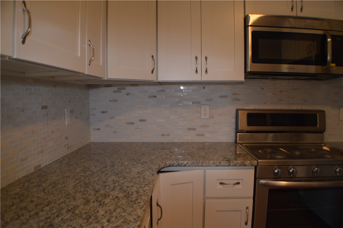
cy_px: 114
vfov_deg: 39.9
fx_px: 314
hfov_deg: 57.3
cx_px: 172
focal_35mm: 33
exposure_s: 1/60
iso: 450
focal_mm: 22
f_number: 3.8
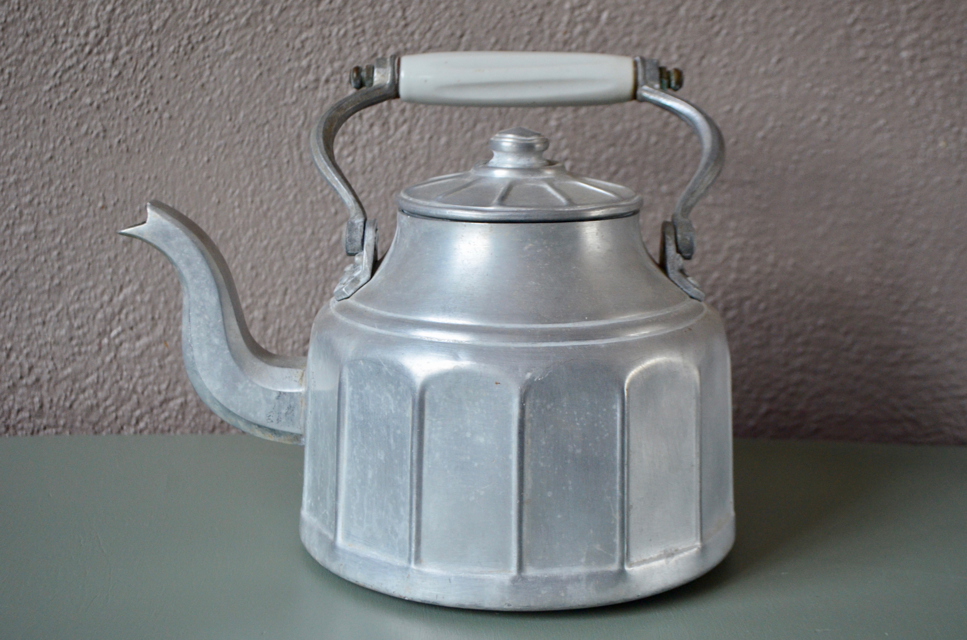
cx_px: 484
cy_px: 320
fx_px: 1608
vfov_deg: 22.5
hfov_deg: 33.5
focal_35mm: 60
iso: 1250
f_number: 5.3
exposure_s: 1/125
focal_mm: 40
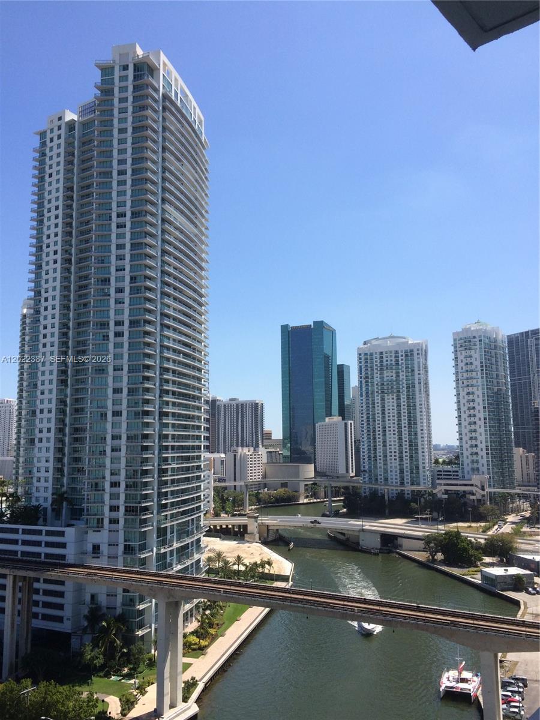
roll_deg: +1.0
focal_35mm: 29
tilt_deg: +6.7
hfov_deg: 48.2
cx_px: 270
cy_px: 360
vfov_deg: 61.7
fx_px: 603
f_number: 2.2
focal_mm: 4.15
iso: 32
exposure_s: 1/1953
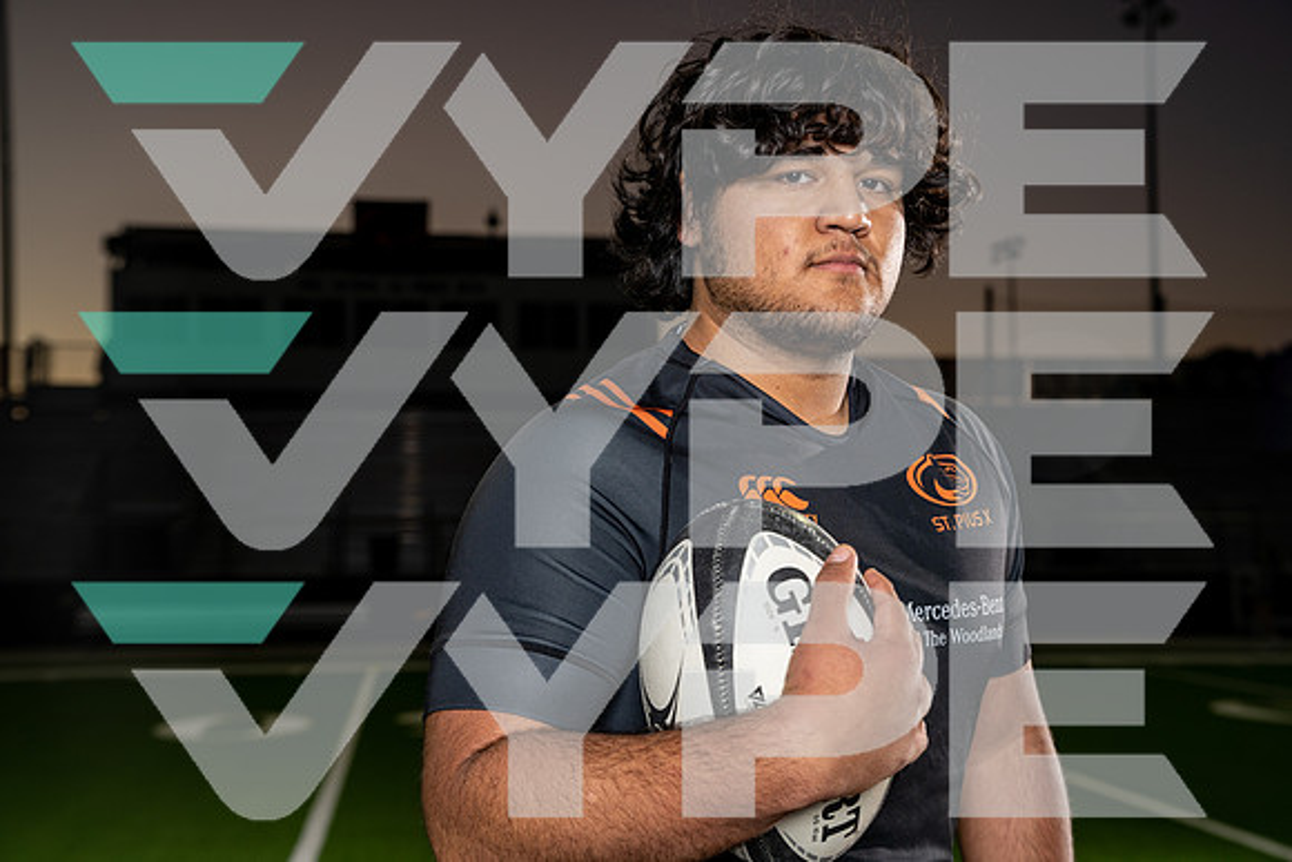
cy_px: 431
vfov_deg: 27.0
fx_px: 1795
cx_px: 646
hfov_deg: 39.6
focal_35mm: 50
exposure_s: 1/250
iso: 160
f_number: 4.5
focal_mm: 50
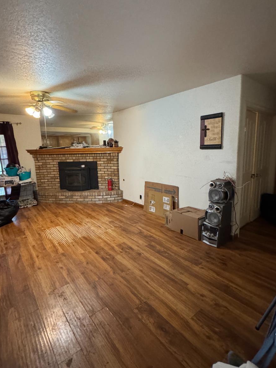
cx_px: 135
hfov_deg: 71.6
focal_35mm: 18
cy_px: 175
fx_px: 191
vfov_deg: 87.7
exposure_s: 1/60
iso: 1000
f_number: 2.2
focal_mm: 2.22
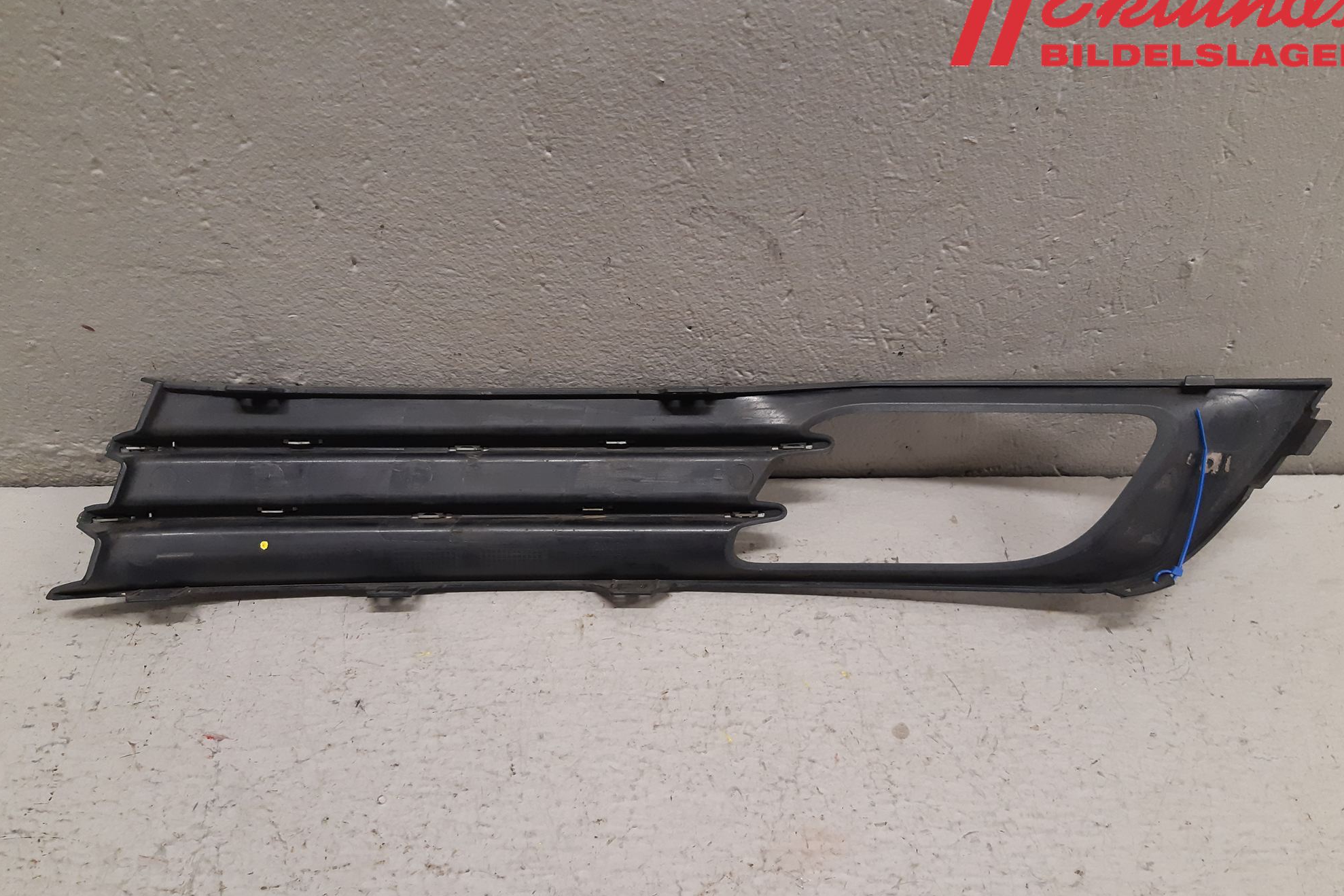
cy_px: 473
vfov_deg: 46.4
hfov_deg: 65.5
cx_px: 671
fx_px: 1045
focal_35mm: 28
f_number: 1.7
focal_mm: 3.93
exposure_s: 1/50
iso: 160
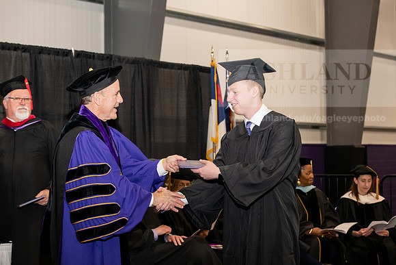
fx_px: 770
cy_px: 132
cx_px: 198
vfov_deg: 19.5
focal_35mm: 70
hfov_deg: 28.8
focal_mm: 70
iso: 2500
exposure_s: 1/200
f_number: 5.6
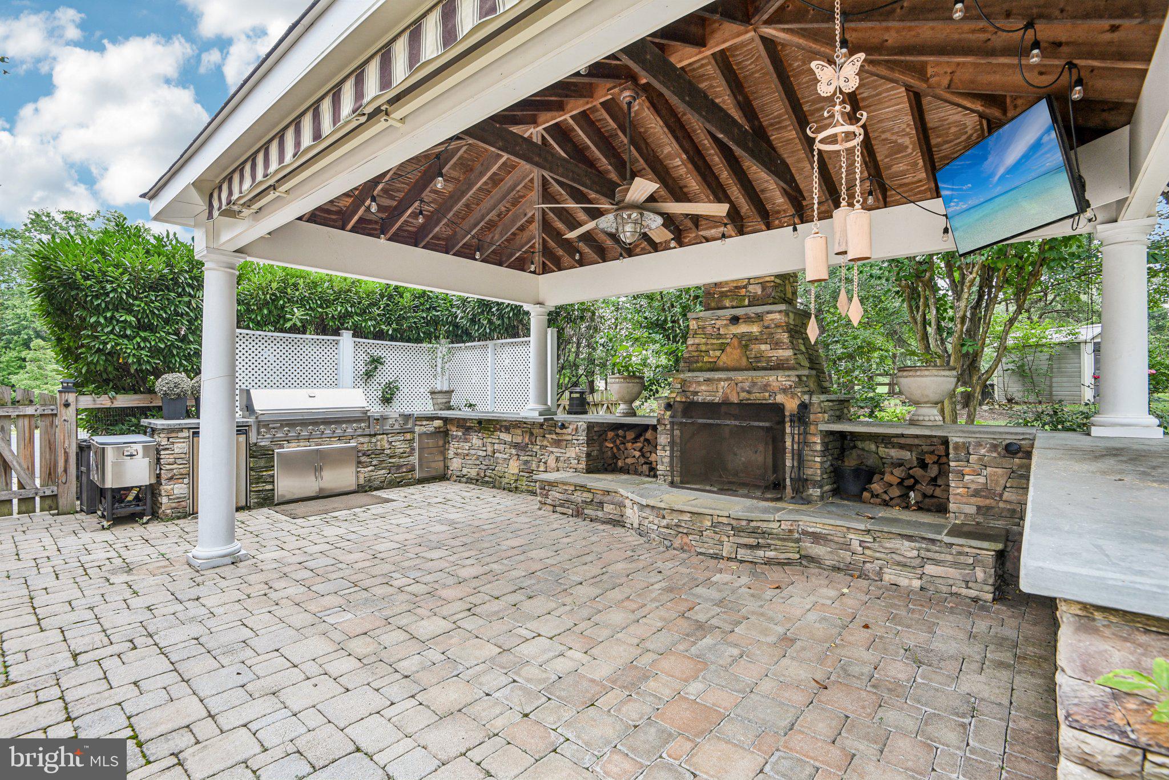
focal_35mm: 16
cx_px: 584
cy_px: 390
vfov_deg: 73.8
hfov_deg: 96.7
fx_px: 520
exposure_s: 1/60
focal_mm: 16
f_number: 8
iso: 400
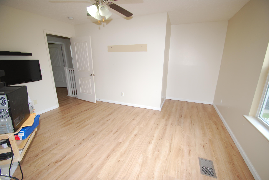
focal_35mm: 15
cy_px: 90
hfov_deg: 100.3
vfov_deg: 77.5
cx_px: 134
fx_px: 112
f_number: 4
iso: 200
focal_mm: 10
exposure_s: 1/60
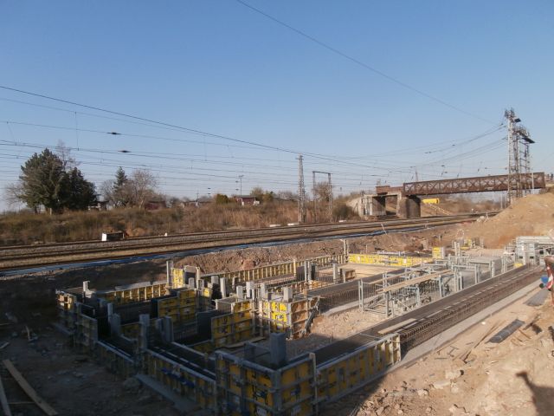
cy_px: 208
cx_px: 277
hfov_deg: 71.6
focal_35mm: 24
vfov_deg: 56.8
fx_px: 384
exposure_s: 1/160
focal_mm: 4.2
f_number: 7.9
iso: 100
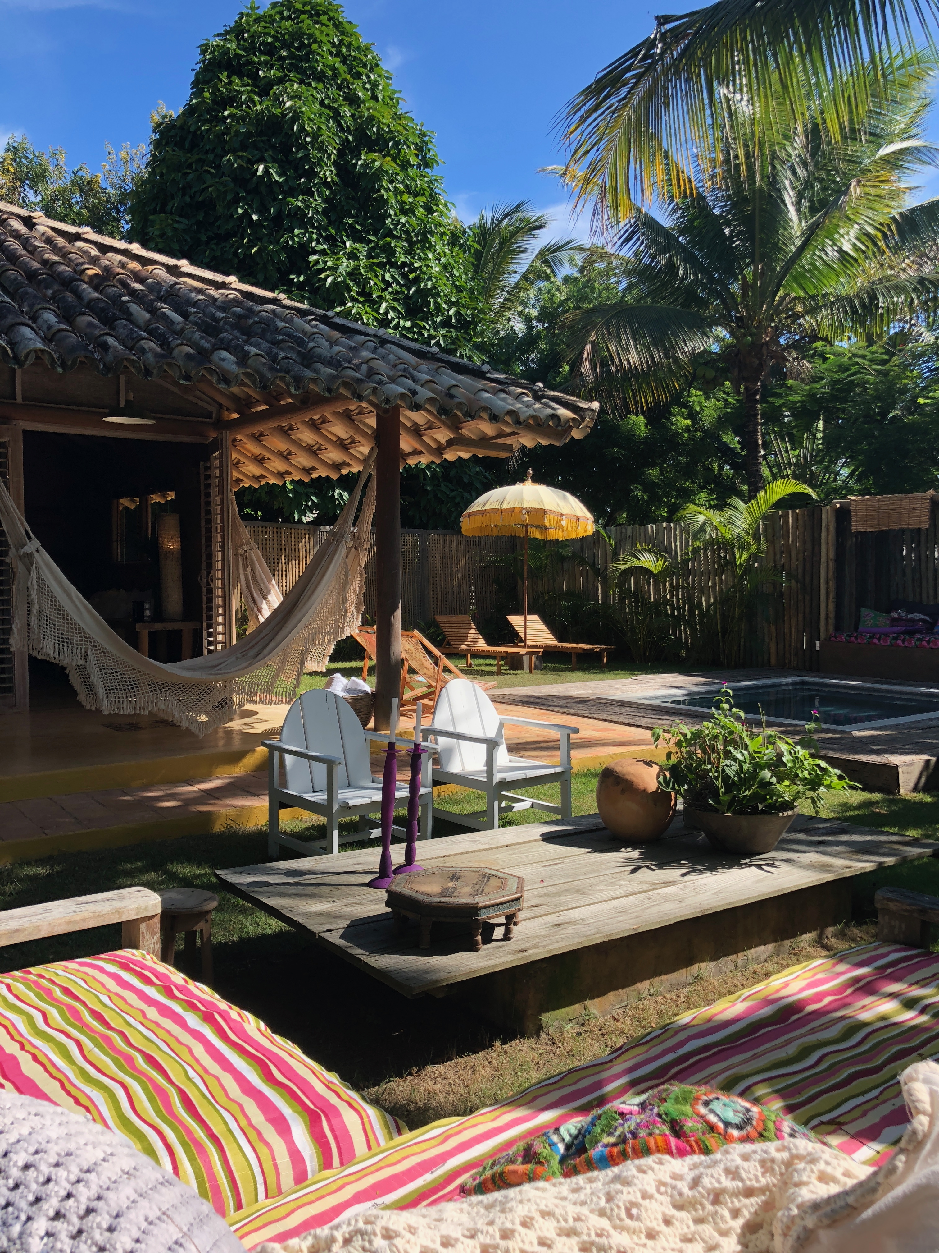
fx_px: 1013
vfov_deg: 63.4
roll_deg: +0.1
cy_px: 626
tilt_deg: -3.1
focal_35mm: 28
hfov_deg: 49.7
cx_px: 470
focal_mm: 4
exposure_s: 1/1080
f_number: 1.8
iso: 20
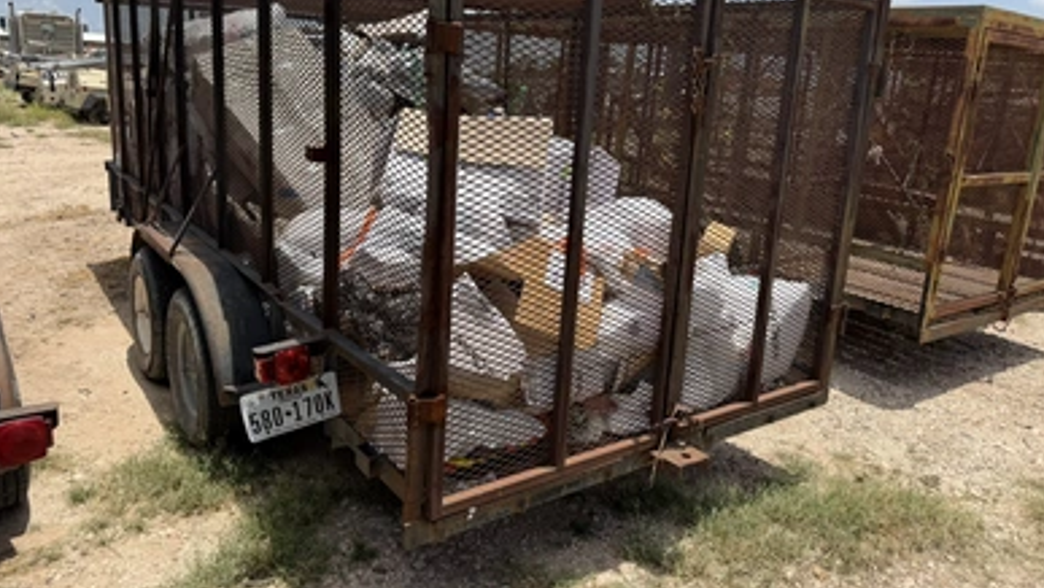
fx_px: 748
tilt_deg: -8.1
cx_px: 510
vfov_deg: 42.8
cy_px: 243
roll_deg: -1.8
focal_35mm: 27
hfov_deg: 69.8
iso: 80
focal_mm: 6.76
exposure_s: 1/4405
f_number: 1.78
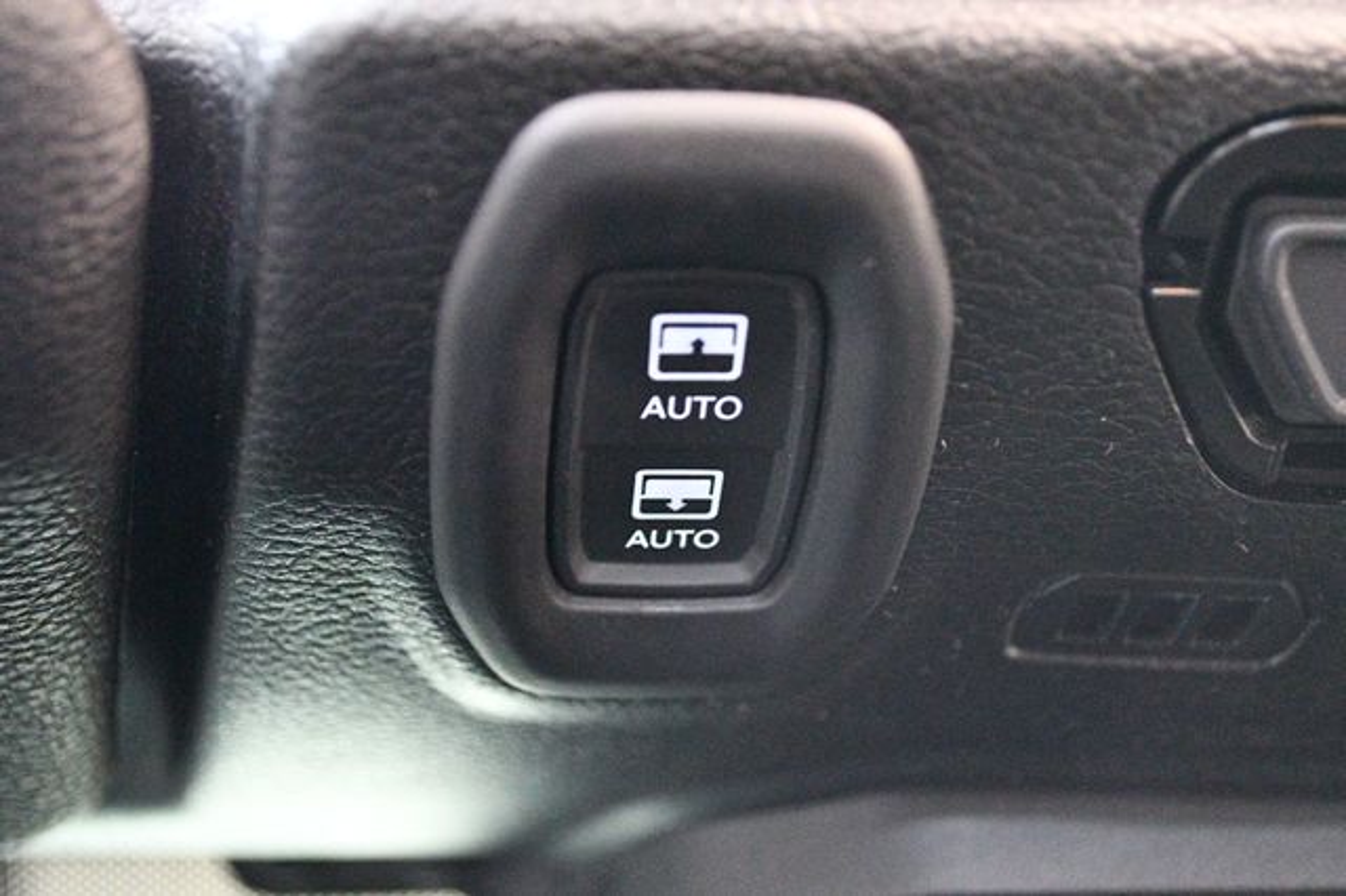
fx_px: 2018
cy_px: 448
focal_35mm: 54
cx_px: 673
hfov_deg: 36.9
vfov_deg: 25.0
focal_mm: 36
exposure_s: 1/40
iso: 12800
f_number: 5
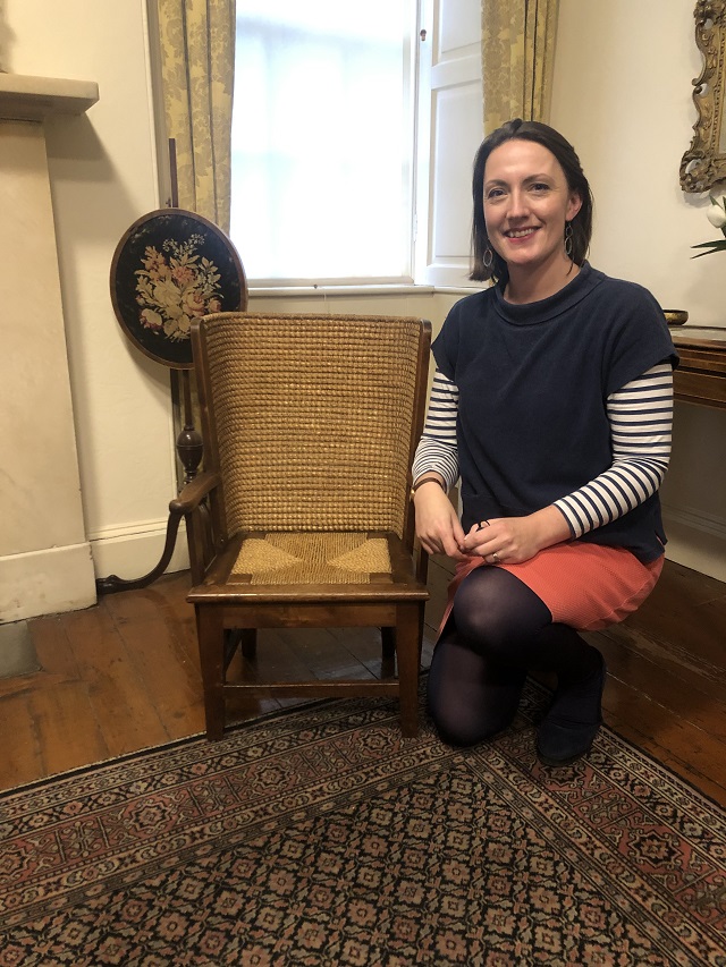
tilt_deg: -14.8
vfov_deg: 63.4
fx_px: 783
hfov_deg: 49.8
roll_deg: +0.9
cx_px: 363
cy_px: 484
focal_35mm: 28
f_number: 1.8
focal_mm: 3.99
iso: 100
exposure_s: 1/9
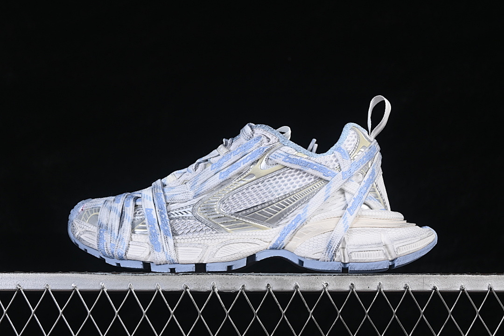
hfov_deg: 27.0
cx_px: 252
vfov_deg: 18.2
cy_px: 168
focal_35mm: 75
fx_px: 1050
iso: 160
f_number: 8
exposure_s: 1/80
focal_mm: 50
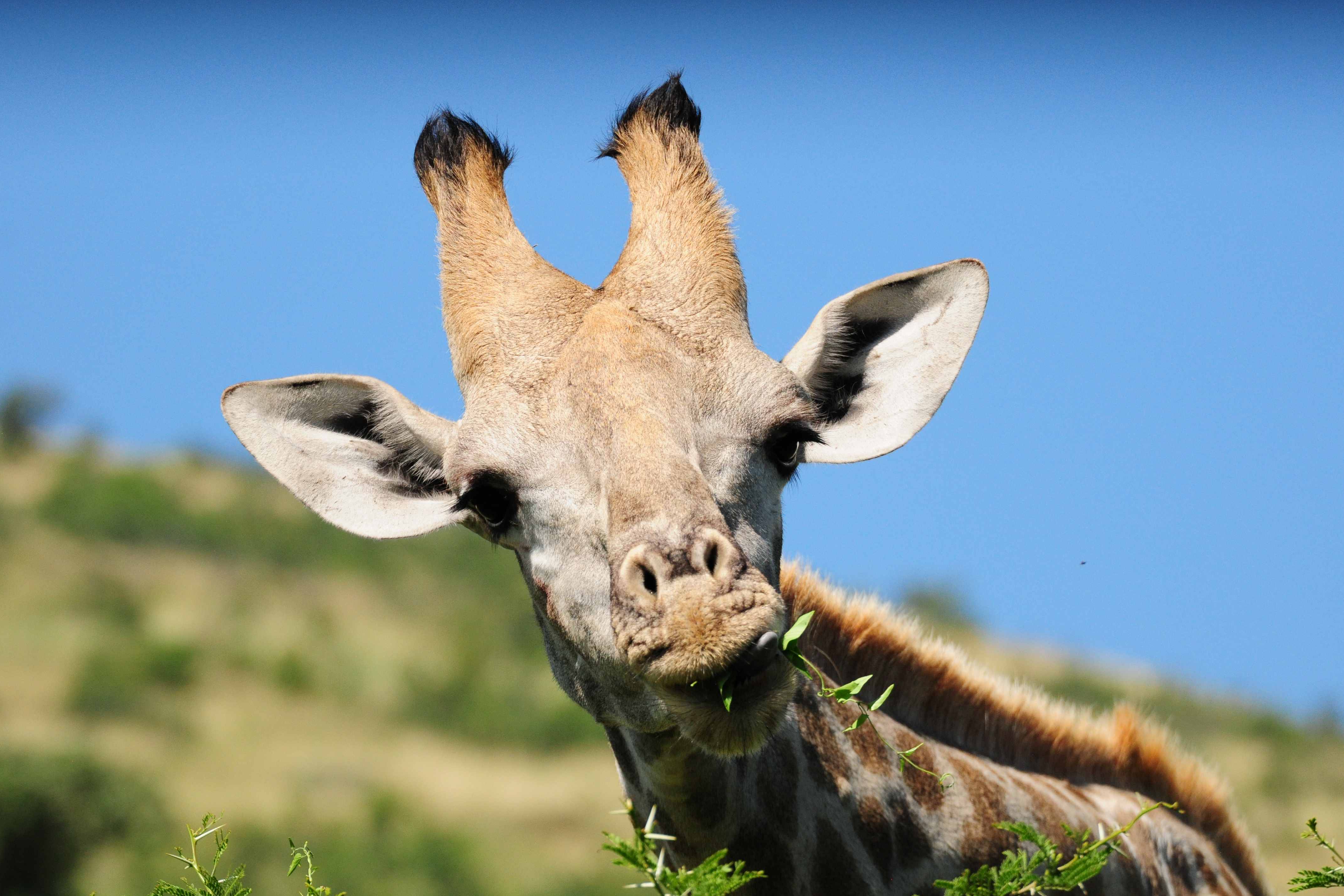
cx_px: 671
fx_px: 11833
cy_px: 448
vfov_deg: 4.3
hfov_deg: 6.5
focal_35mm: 317
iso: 800
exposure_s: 1/3000
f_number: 6
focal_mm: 210
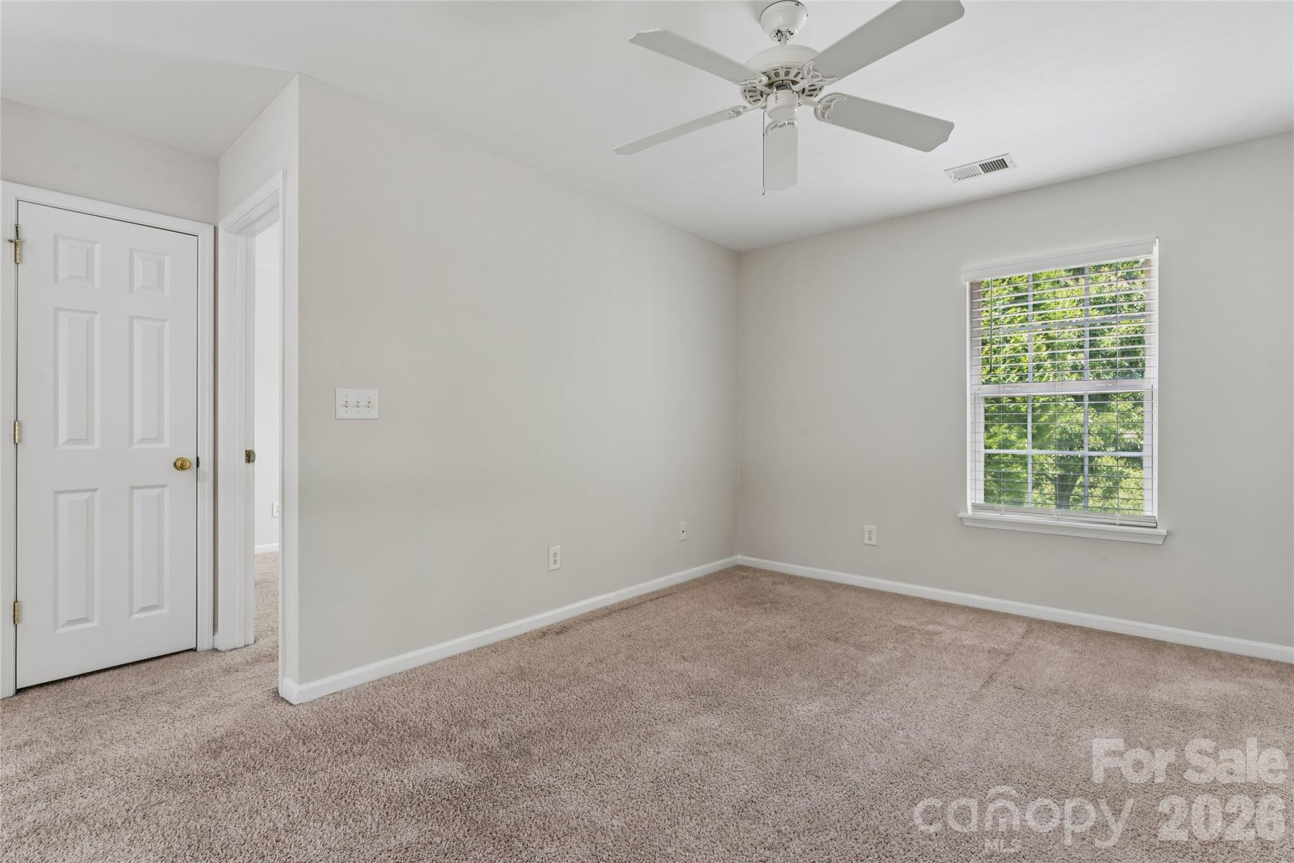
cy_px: 432
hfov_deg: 94.6
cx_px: 647
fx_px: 597
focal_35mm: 17
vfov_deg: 71.7
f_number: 13
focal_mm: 16.6
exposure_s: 1/1.25
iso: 100
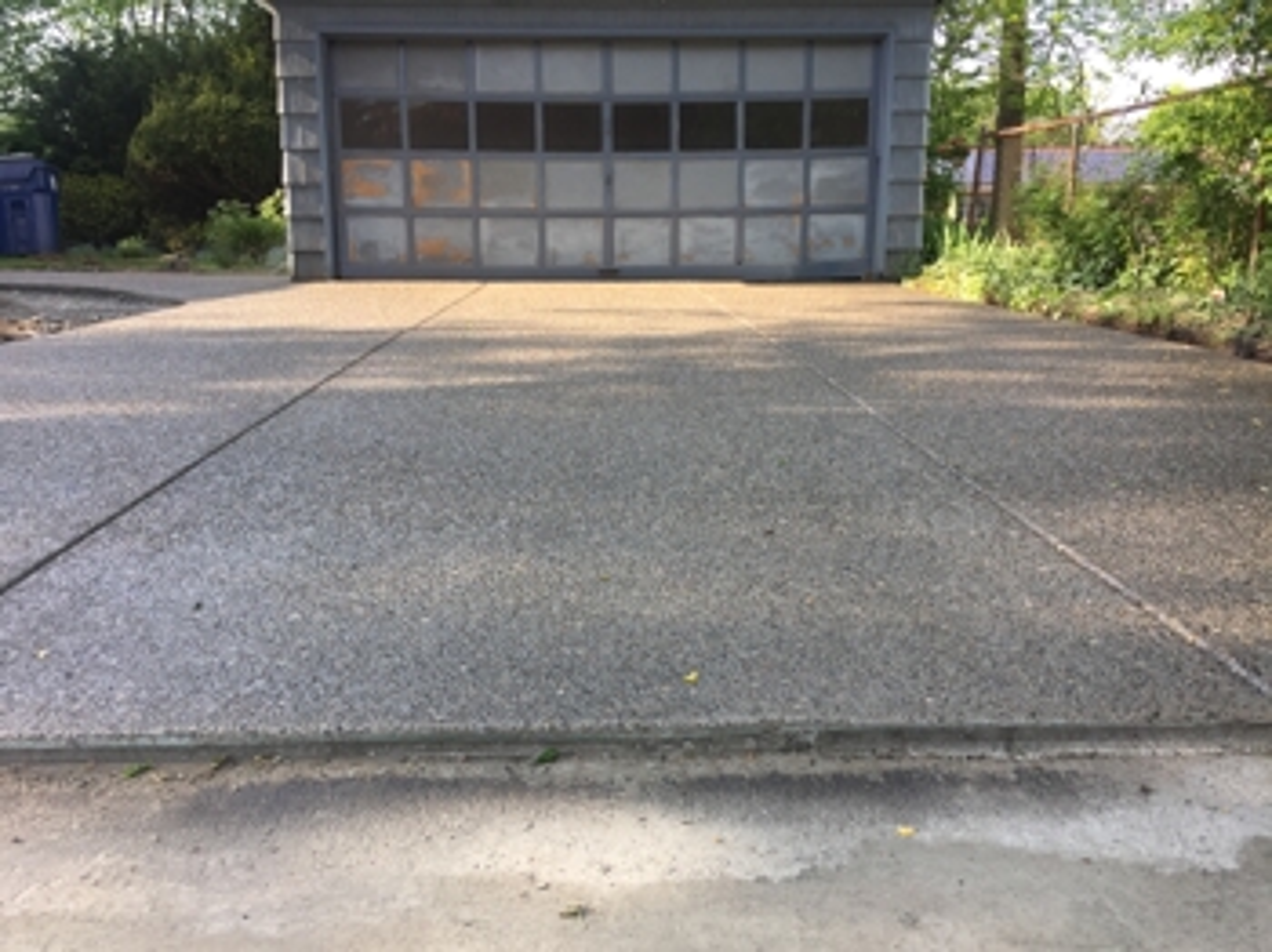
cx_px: 636
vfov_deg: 48.2
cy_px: 476
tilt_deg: -13.2
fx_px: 1065
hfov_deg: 61.7
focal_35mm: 29
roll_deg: -2.0
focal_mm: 4.15
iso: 32
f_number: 2.2
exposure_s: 1/309
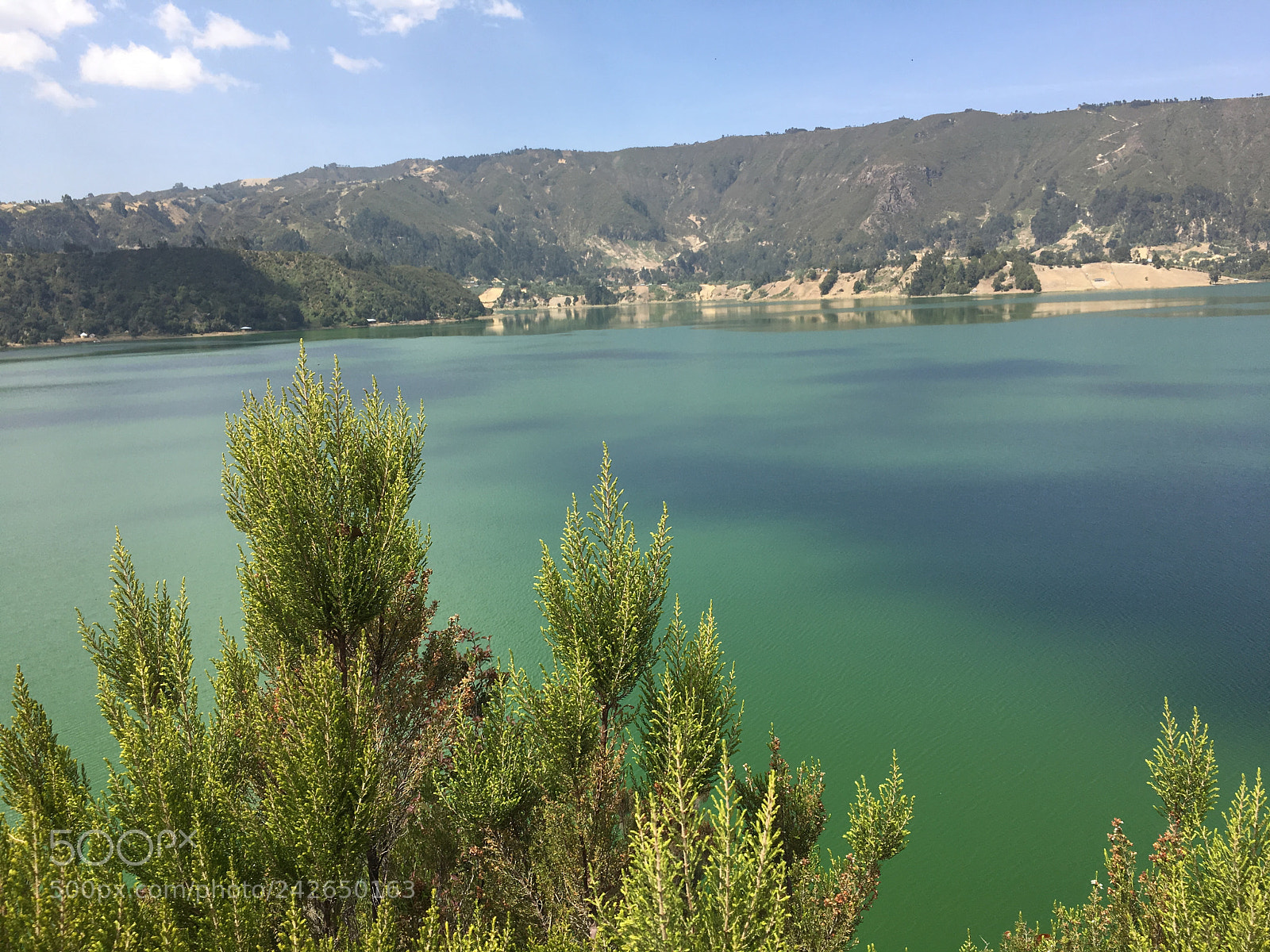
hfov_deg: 61.7
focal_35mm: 29
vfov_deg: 48.2
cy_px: 476
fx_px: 1064
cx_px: 635
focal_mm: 4.15
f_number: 2.2
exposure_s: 1/1261
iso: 25
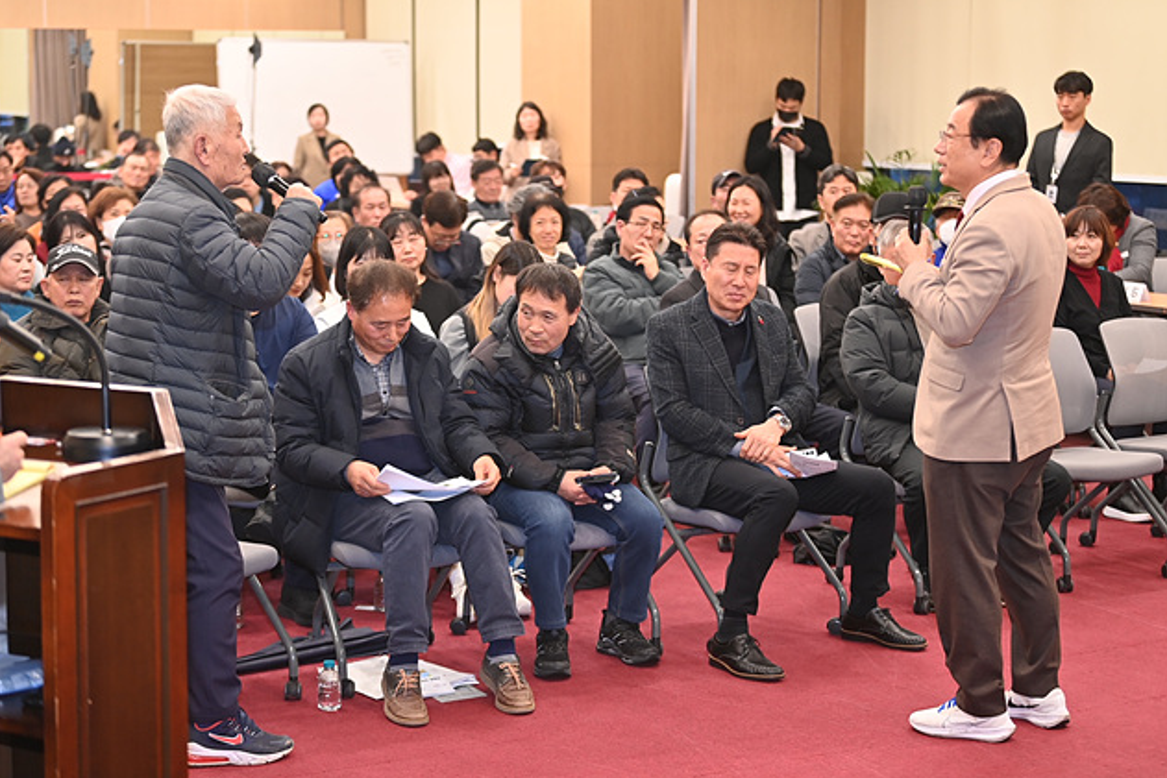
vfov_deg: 19.2
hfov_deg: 28.4
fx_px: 2302
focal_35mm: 71
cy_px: 389
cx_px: 577
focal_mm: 70
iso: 800
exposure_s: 1/100
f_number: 2.8
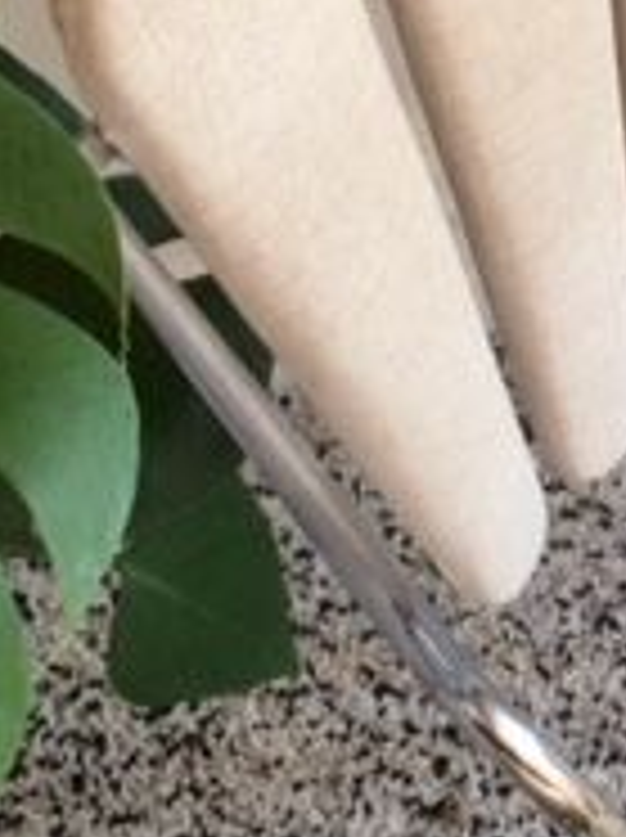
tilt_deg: -59.4
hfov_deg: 14.4
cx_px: 712
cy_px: 490
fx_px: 2417
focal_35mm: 100
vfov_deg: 19.6
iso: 125
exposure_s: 1/33
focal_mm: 4.15
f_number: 2.2
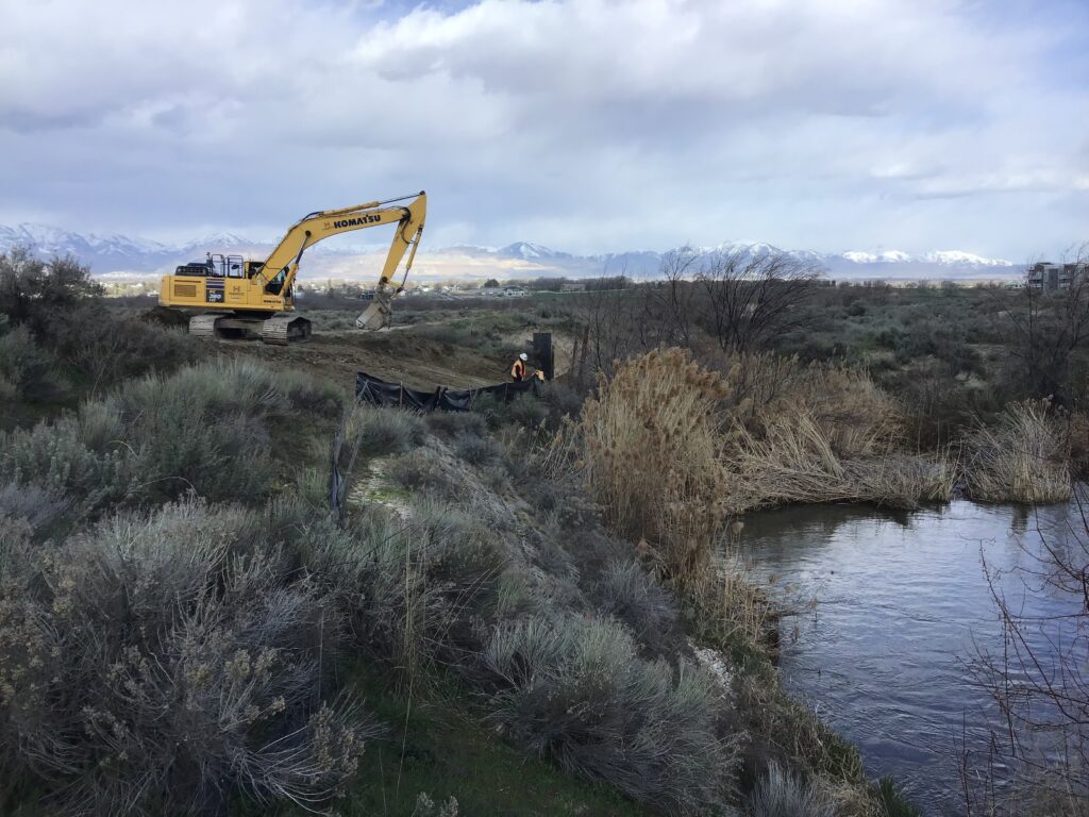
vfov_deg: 45.4
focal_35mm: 31
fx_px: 975
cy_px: 408
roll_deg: +0.6
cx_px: 544
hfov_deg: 58.4
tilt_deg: -5.8
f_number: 2.4
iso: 25
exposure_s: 1/936
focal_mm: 3.3
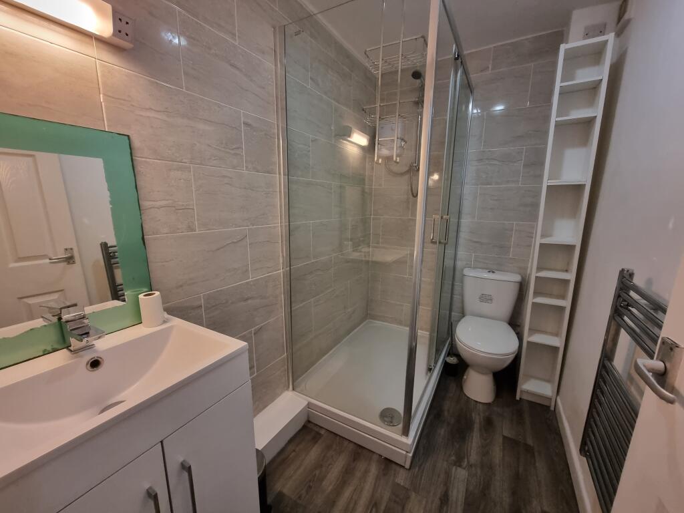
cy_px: 256
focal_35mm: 13
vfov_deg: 89.9
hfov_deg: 106.2
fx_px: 257
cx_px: 342
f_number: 2.2
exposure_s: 1/33
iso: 500
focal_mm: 2.2
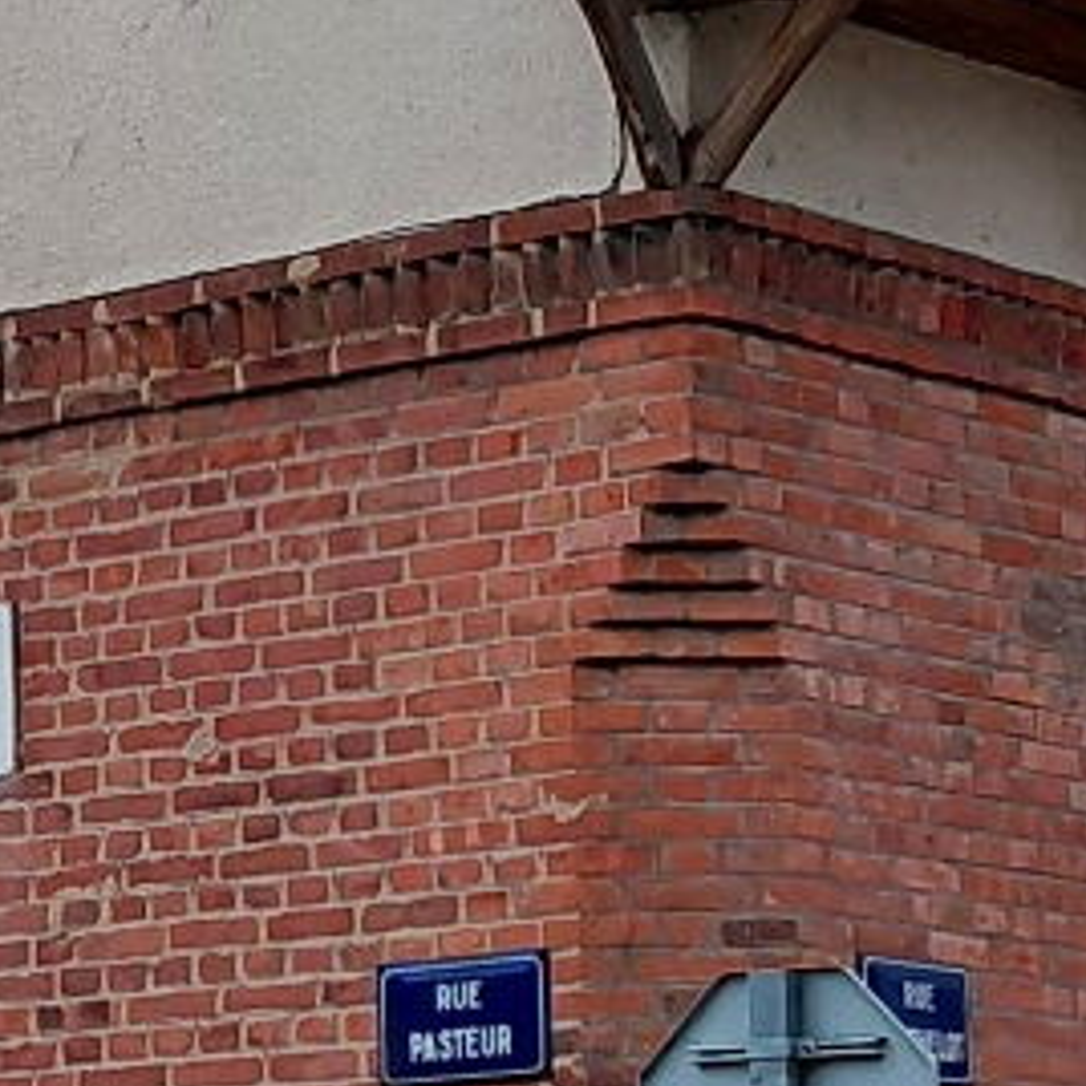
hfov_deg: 10.2
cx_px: -138
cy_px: 956
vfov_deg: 10.3
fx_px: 5999
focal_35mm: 169
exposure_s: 1/2769
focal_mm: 4.69
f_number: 1.8
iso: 50
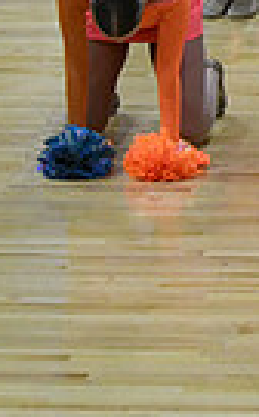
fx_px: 5212
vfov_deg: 4.6
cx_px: 876
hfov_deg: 2.8
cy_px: -73
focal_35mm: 460
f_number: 4
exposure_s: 1/500
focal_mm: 70
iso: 4000
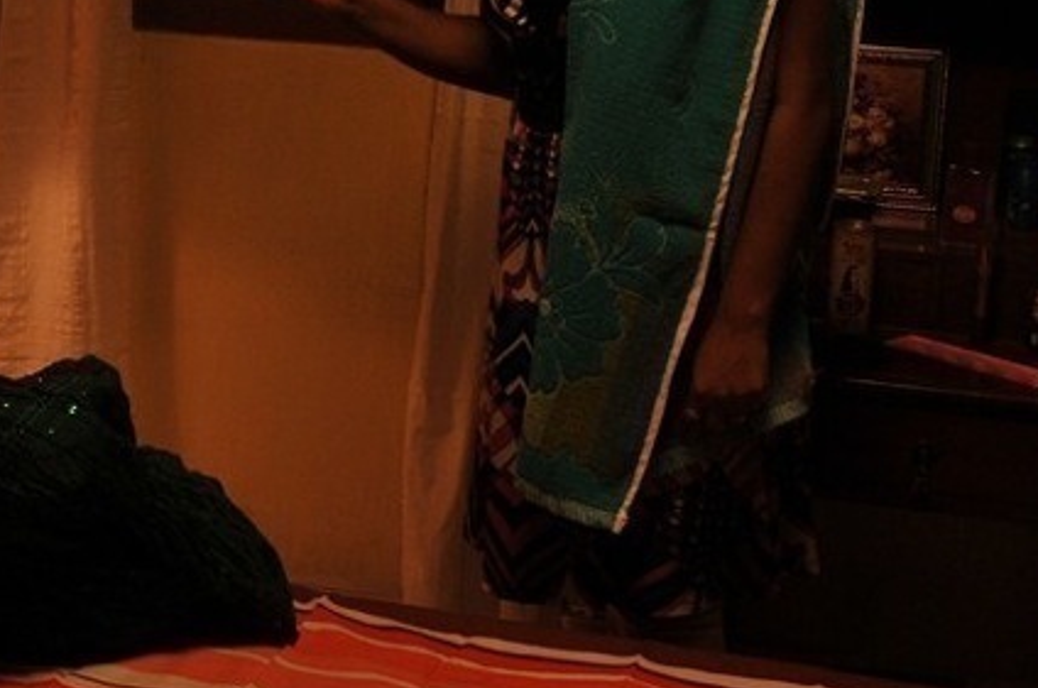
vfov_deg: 14.7
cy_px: 95
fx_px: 2648
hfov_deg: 21.8
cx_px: 144
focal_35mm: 92
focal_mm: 26
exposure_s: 1/50
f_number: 6.3
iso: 500
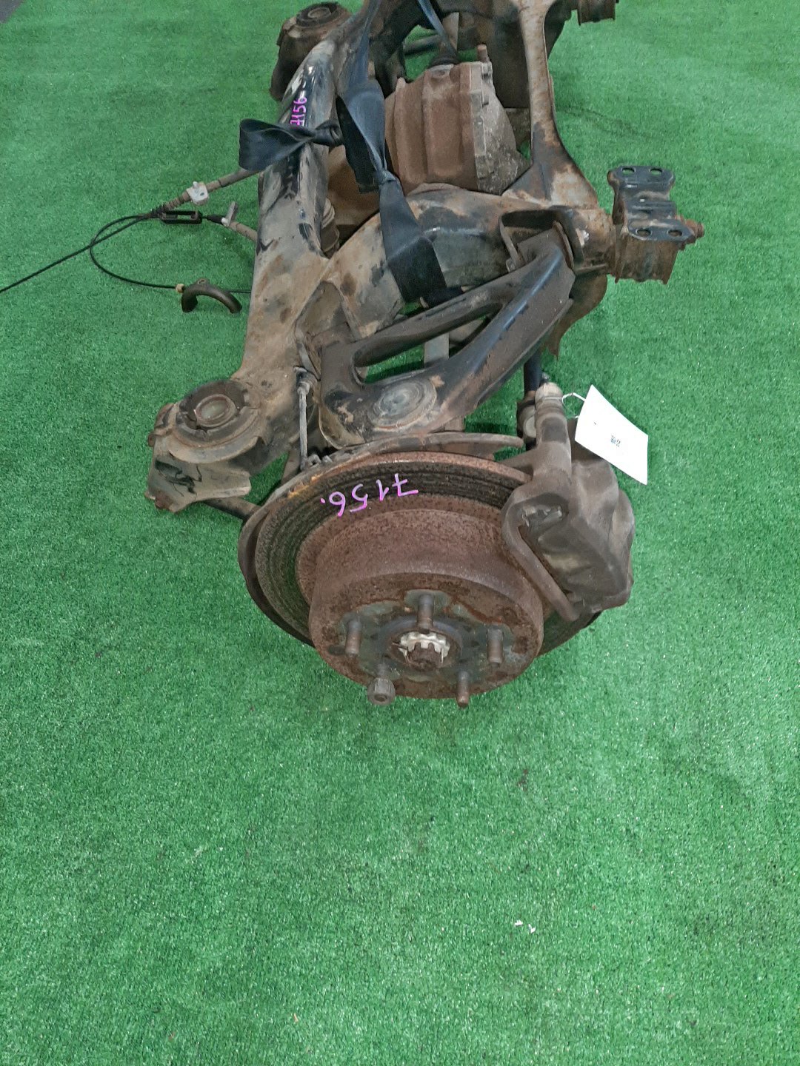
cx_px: 400
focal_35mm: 26
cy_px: 533
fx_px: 801
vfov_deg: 67.3
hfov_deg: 53.1
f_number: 1.7
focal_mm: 3.93
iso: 190
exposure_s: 1/33
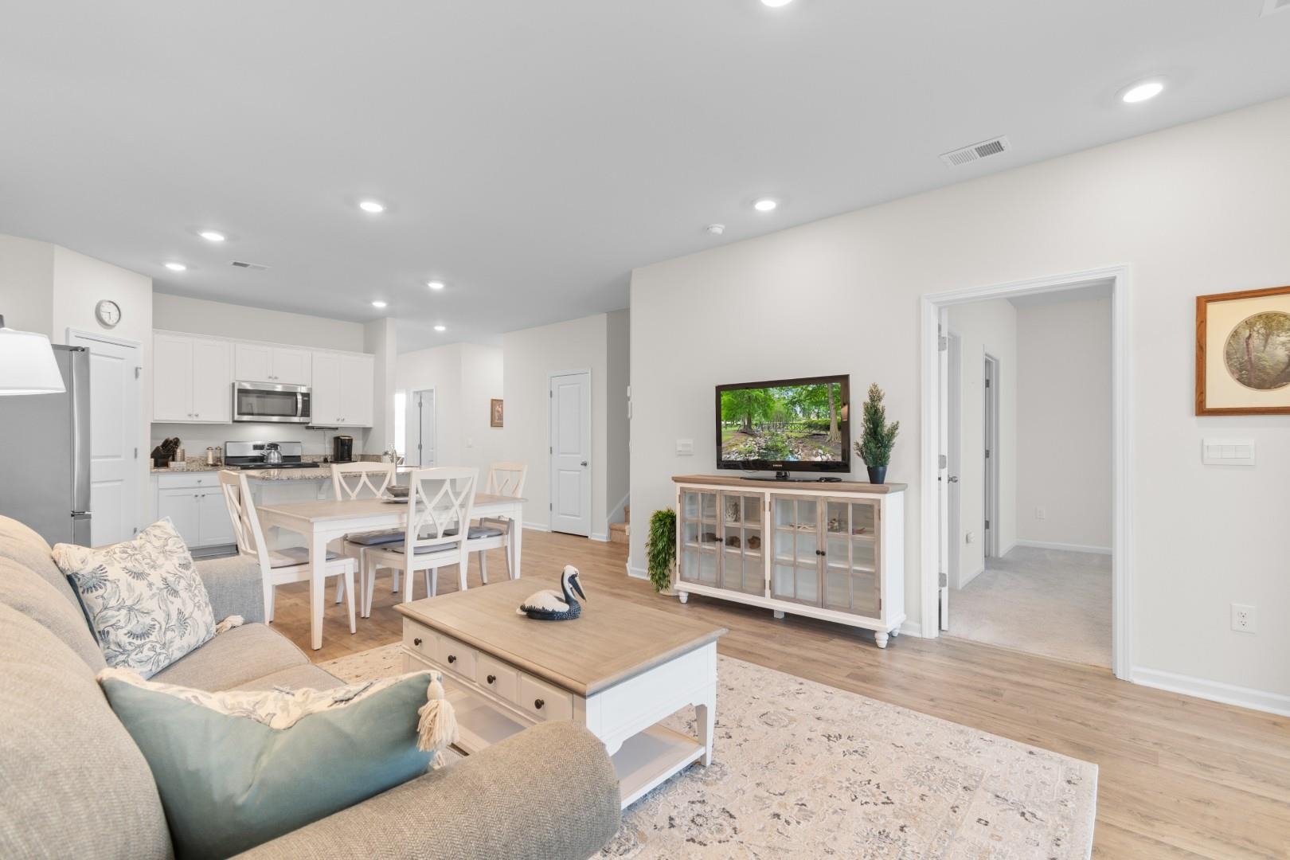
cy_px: 430
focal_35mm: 15
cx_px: 645
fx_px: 537
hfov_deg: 100.4
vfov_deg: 77.3
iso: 100
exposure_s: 1/4
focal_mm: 10
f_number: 4.5
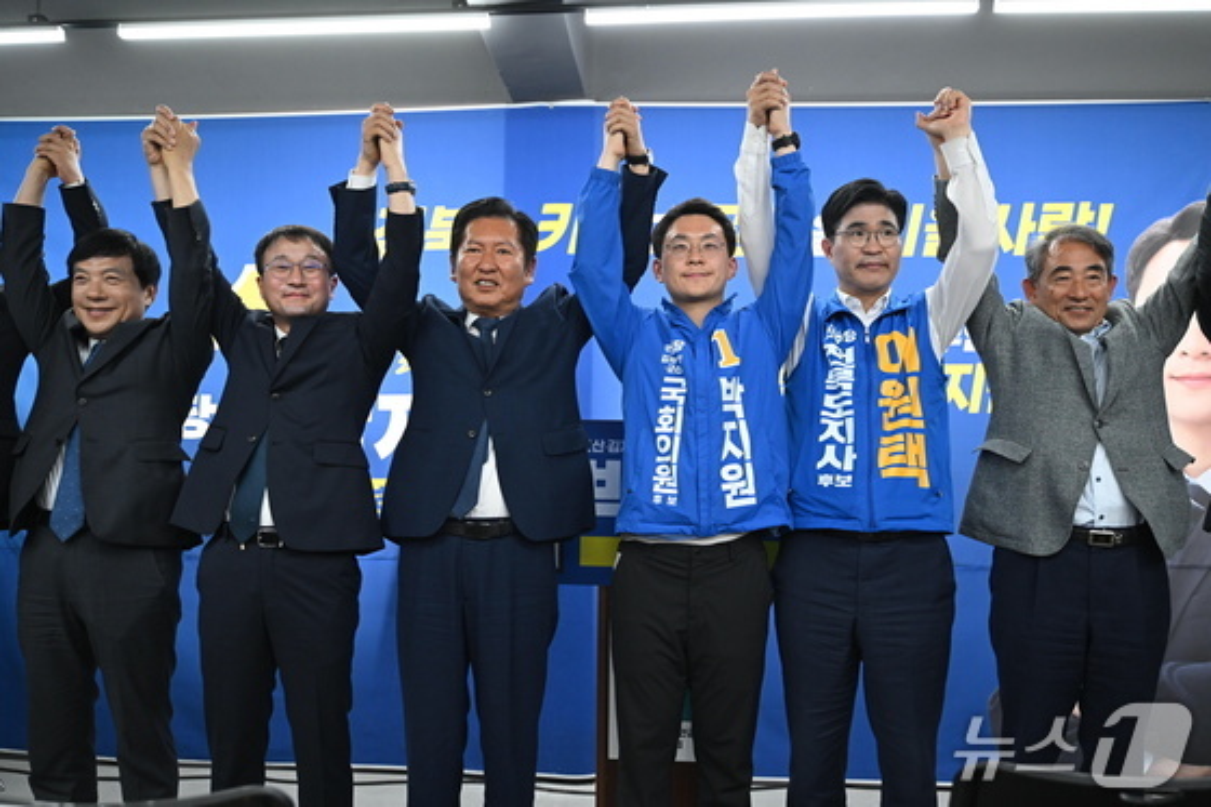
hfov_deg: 59.5
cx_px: 606
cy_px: 404
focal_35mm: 32
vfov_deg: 41.7
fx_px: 1059
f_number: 2.8
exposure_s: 1/250
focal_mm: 31.5
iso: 2200
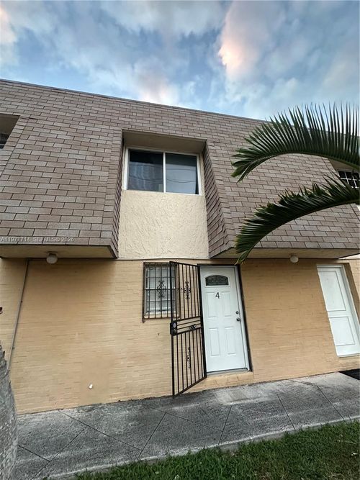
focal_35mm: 14
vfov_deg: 102.1
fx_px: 194
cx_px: 180
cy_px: 240
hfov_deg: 85.7
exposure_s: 1/98
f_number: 2.2
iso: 320
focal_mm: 2.22
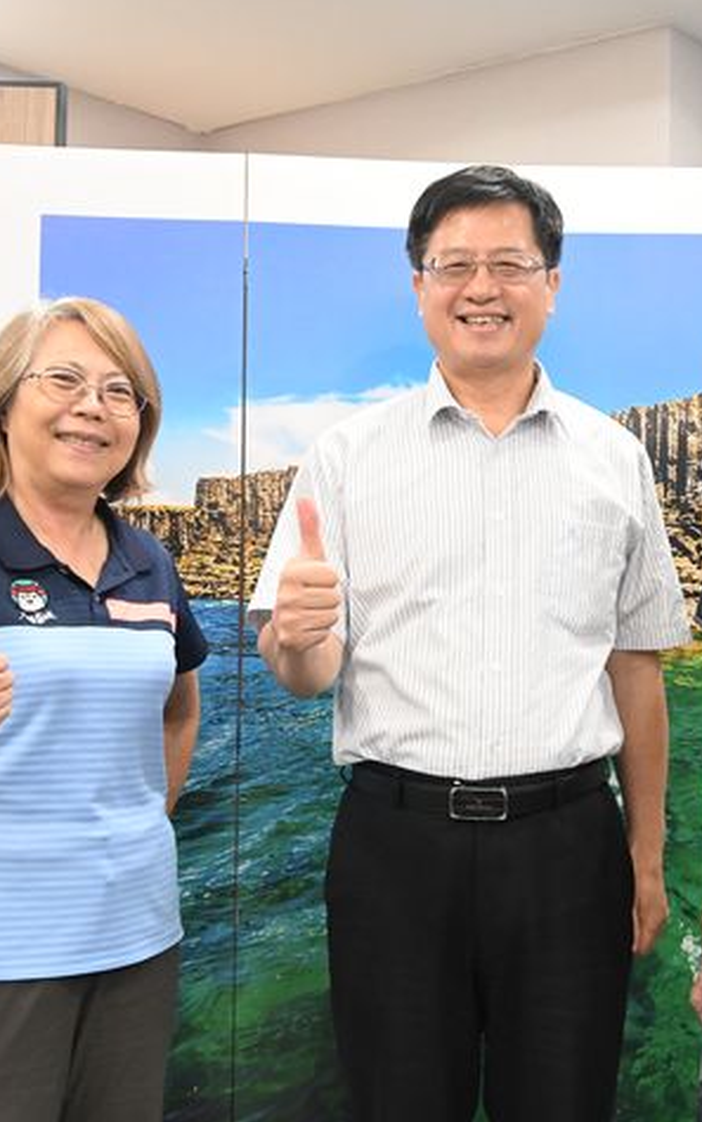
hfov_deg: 24.6
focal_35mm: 52
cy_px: 557
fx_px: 1596
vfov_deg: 38.8
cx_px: 485
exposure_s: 1/125
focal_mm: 22.5
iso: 3200
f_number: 5
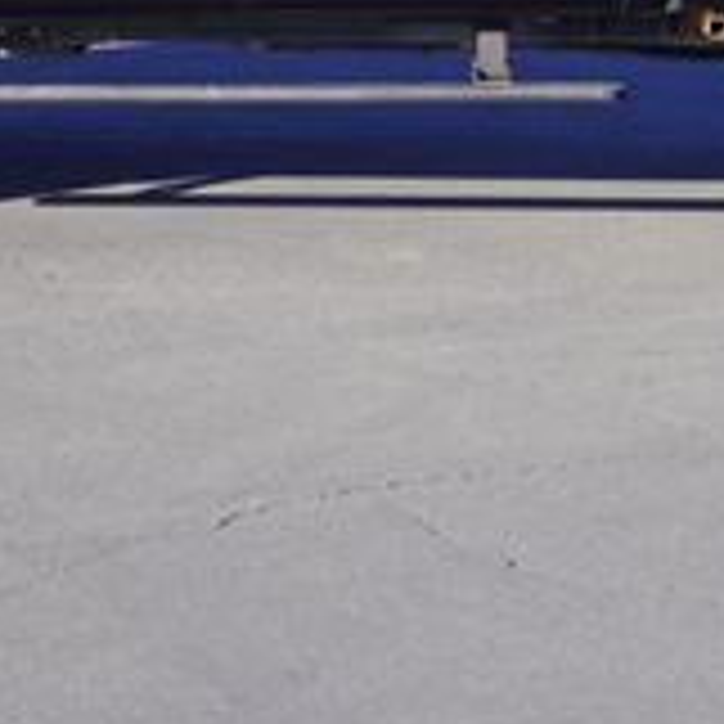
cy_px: -90
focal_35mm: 147
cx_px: 423
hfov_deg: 11.9
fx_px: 3471
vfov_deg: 11.7
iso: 100
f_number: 7.1
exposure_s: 1/100
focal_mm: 29
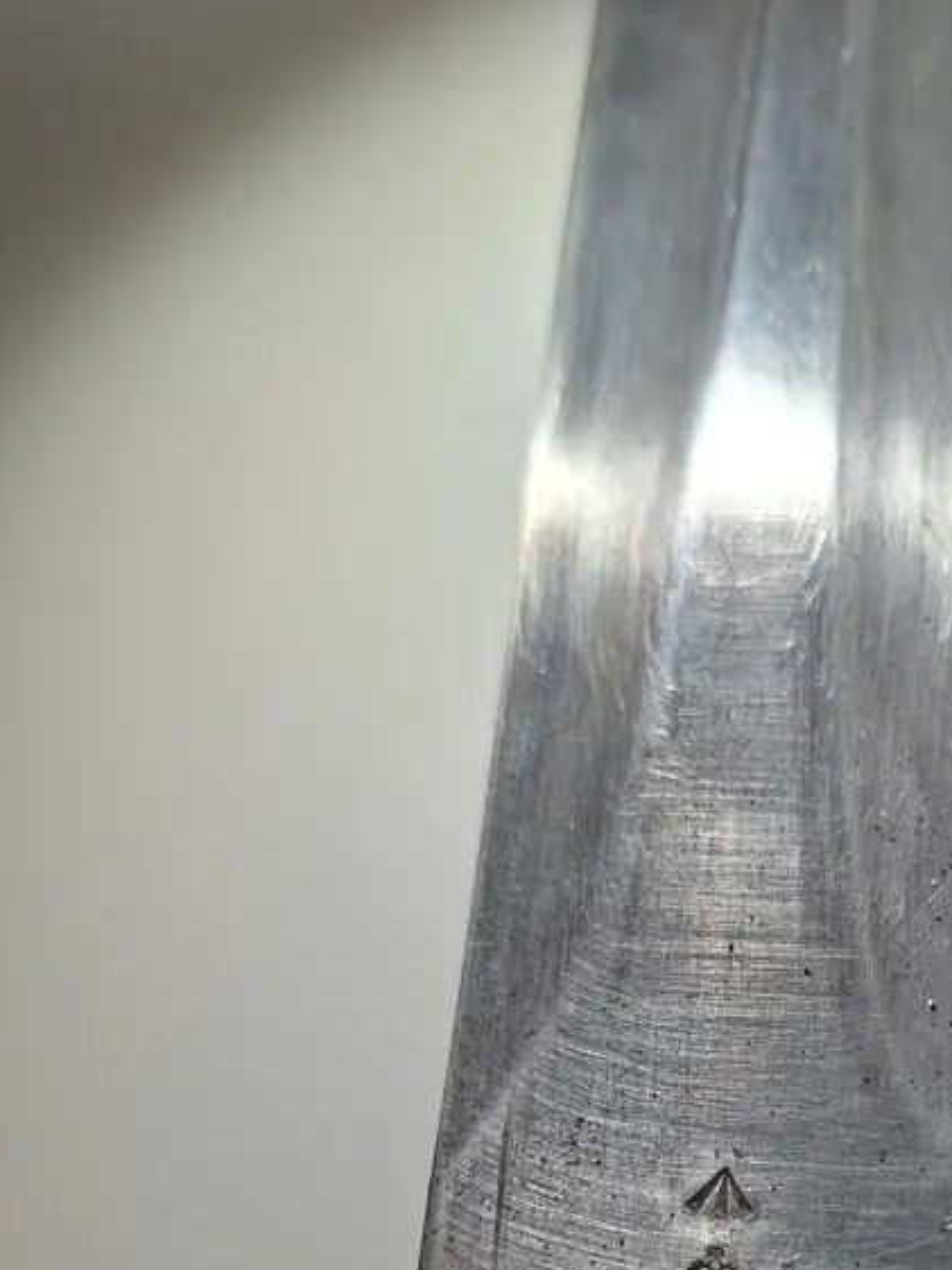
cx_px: 823
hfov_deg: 32.9
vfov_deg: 41.5
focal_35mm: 42
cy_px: 1123
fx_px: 1540
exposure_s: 1/100
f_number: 1.8
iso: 80
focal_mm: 5.54
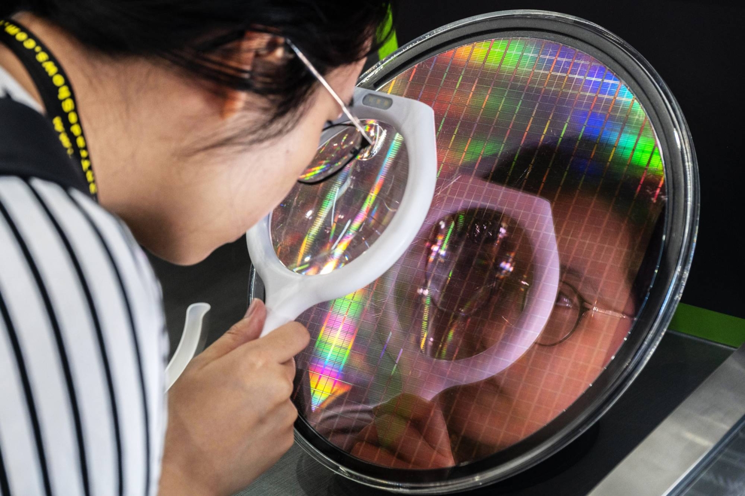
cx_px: 372
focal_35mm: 84
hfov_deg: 24.2
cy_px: 248
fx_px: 1738
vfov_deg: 16.3
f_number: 5.6
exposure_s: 1/125
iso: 1600
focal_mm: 84
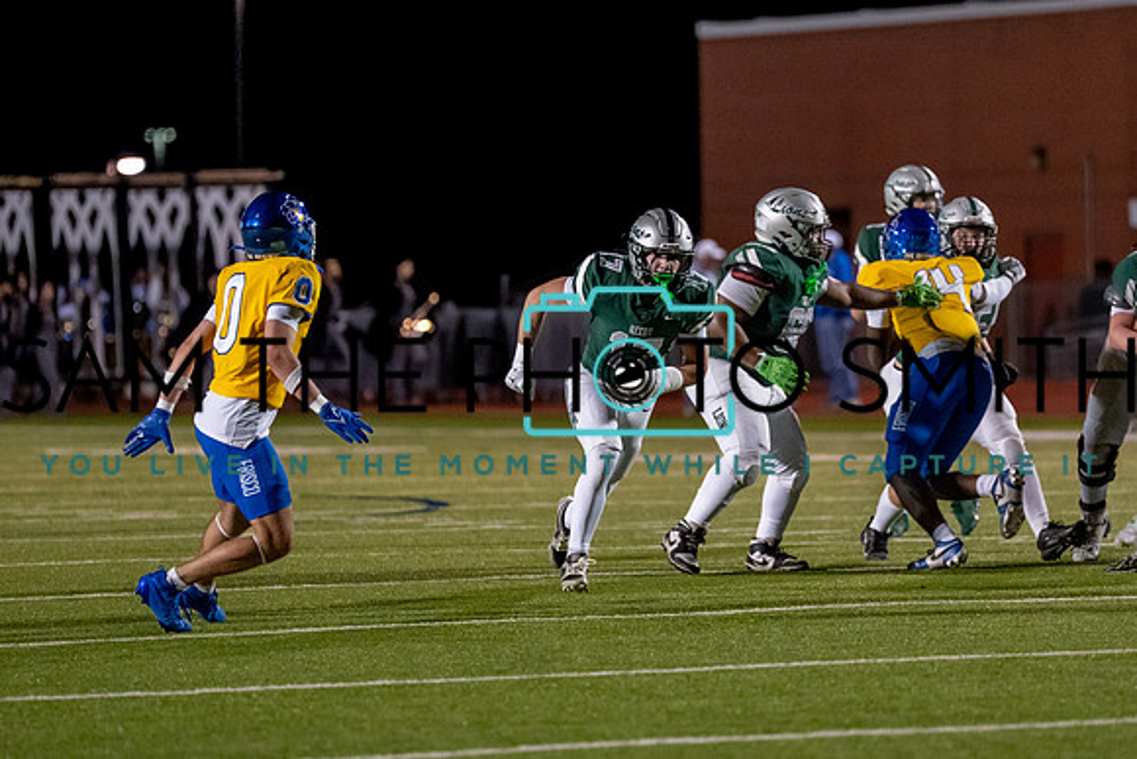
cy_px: 353
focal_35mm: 328
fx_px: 10361
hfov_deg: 6.3
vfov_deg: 4.2
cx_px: 648
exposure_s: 1/1000
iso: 4000
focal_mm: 200
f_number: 2.8
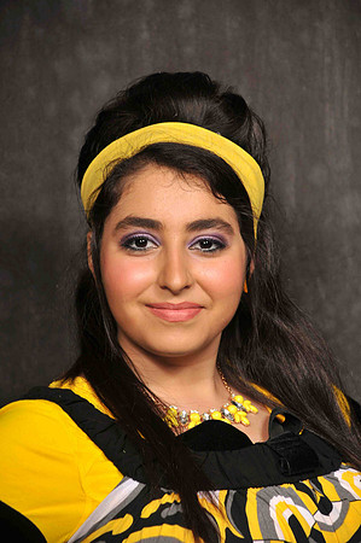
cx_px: 180
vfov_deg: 13.1
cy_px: 272
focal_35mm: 158
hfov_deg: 8.7
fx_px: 2374
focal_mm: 105
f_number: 5.6
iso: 200
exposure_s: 1/125
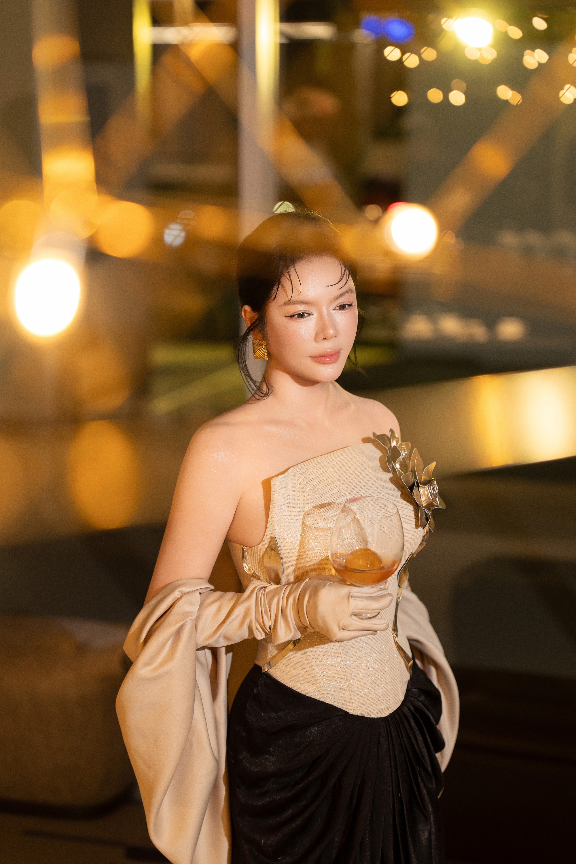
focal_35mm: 70
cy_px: 432
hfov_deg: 19.5
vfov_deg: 28.8
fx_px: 1680
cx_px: 288
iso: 1000
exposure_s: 1/160
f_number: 2
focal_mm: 70
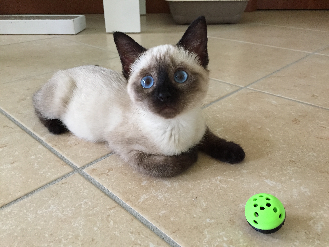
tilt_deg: -28.4
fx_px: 276
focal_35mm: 29
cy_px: 124
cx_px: 164
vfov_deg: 48.2
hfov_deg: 61.7
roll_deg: -1.3
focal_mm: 4.15
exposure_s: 1/30
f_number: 2.2
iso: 200
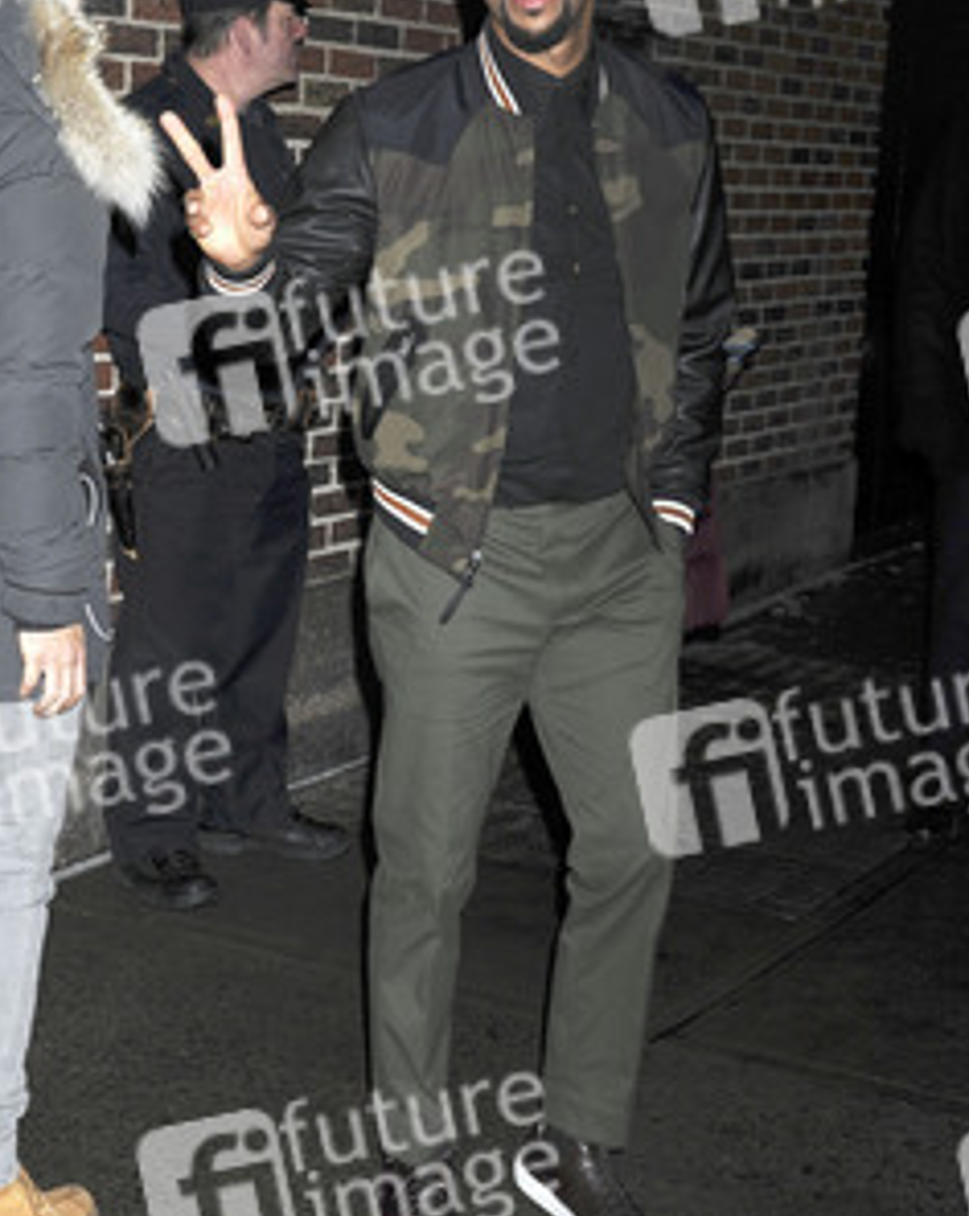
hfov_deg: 24.9
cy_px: 555
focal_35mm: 61
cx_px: 470
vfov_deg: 31.0
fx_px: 2191
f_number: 5
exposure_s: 1/250
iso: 800
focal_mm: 48
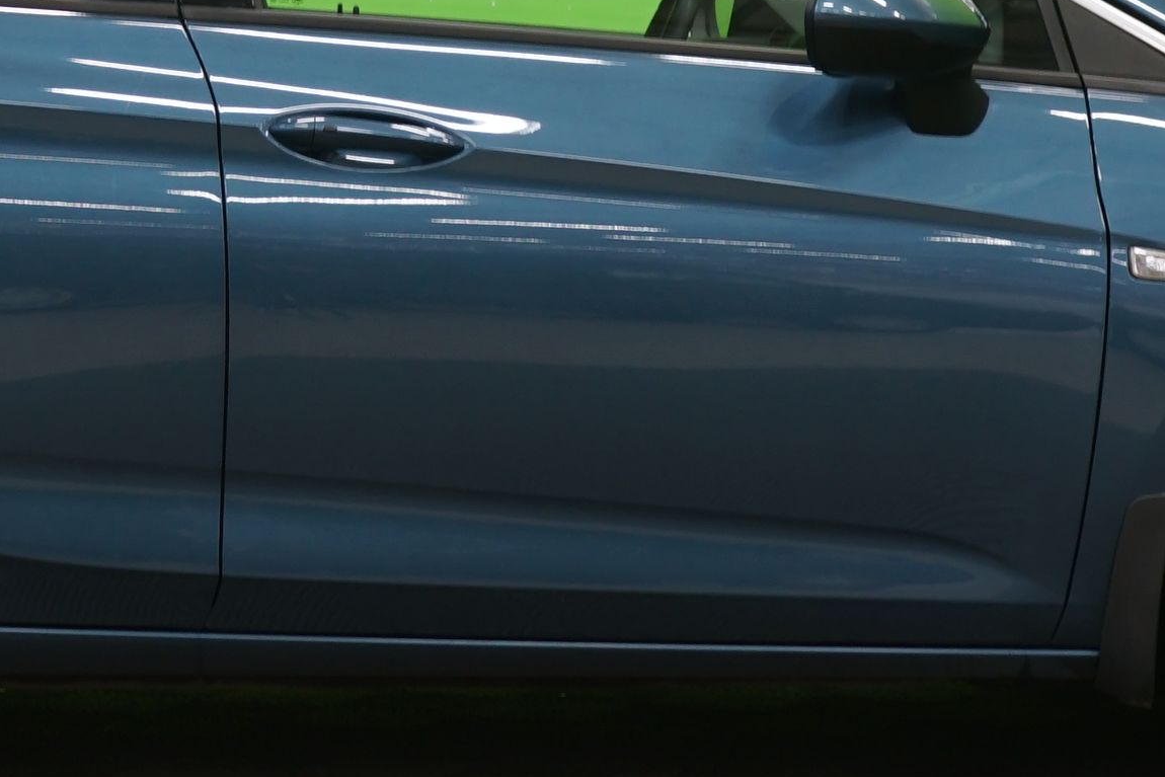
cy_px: -47
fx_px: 4984
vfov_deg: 8.8
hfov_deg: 13.3
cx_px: 404
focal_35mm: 154
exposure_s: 1/8
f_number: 5
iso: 400
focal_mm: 45
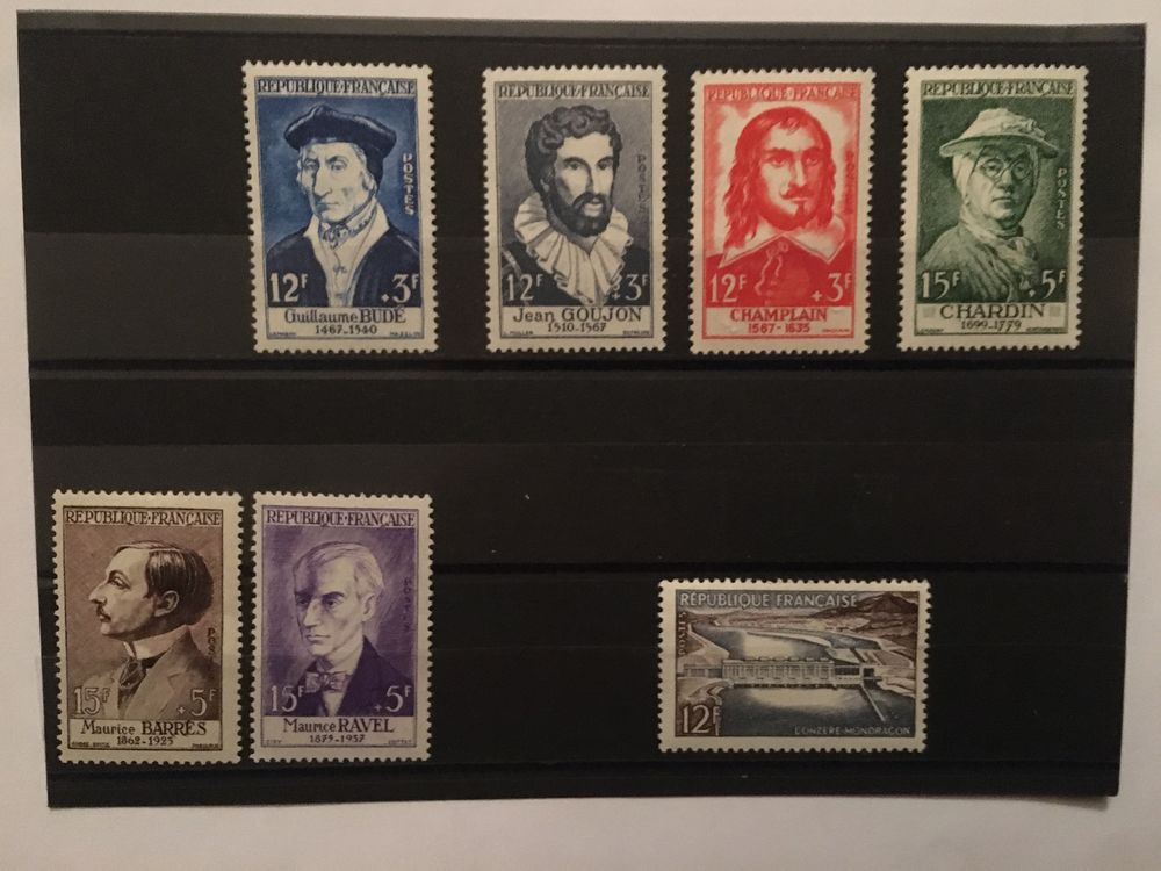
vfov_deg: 48.2
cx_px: 580
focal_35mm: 29
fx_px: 973
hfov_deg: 61.7
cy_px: 436
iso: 800
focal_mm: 4.15
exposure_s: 1/17
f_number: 2.2
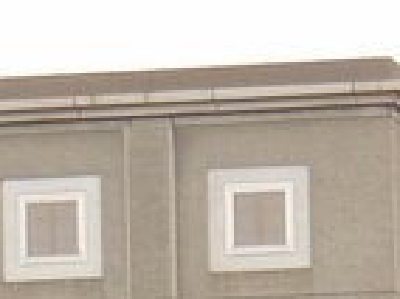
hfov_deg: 5.6
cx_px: 1394
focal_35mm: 318
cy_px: 1080
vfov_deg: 4.4
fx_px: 3668
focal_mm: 7.8
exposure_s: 1/250
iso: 200
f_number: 6.3
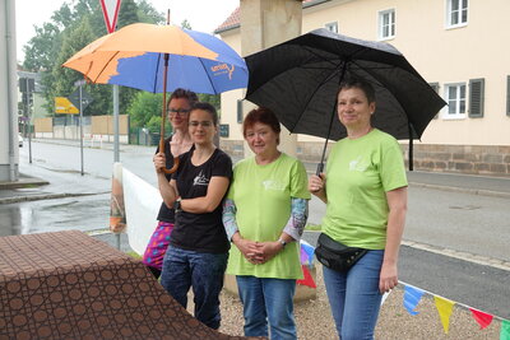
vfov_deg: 37.9
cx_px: 255
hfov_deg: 54.4
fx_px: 496
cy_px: 170
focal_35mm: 35
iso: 100
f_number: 3.2
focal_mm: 12.96
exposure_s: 1/160
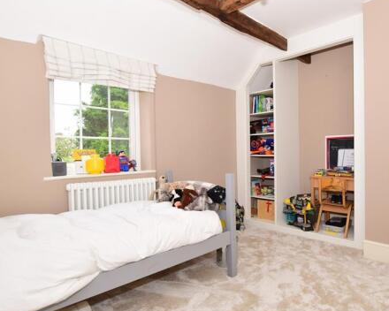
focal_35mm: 21
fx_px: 242
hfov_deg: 76.4
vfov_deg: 65.5
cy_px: 157
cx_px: 240
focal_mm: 10
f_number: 8
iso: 400
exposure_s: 1/200
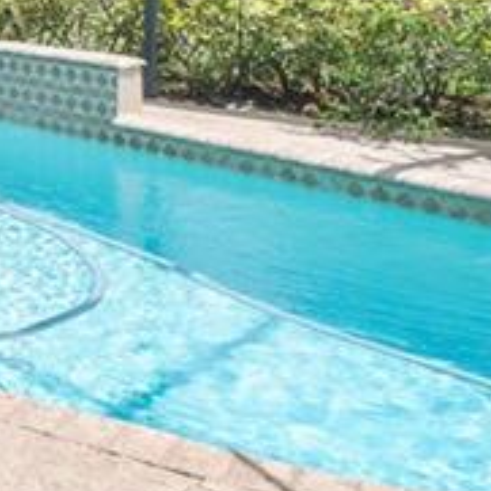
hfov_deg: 18.8
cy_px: -110
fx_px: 1155
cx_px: -377
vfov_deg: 22.0
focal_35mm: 72
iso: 100
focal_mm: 10
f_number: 11
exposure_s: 1/100
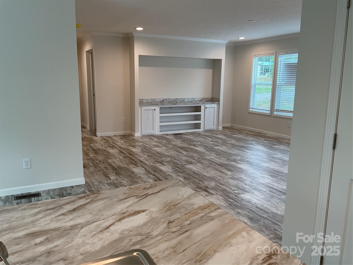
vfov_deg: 48.2
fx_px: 296
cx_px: 176
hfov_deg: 61.7
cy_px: 132
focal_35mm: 29
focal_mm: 3
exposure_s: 1/60
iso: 40
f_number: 1.8
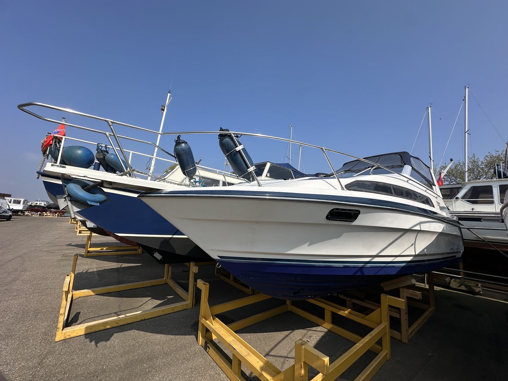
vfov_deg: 85.7
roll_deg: -3.0
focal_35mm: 14
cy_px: 190
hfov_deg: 102.1
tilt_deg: +7.4
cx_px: 254
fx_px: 205
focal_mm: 2.22
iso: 50
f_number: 2.2
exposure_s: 1/3125
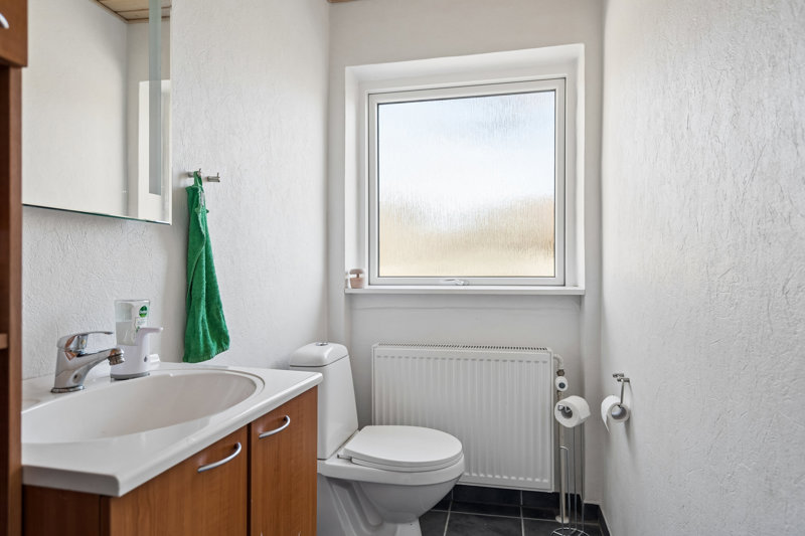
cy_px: 268
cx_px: 402
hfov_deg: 81.2
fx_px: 469
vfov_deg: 59.5
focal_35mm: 21
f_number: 7.1
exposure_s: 1/100
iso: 400
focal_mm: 21
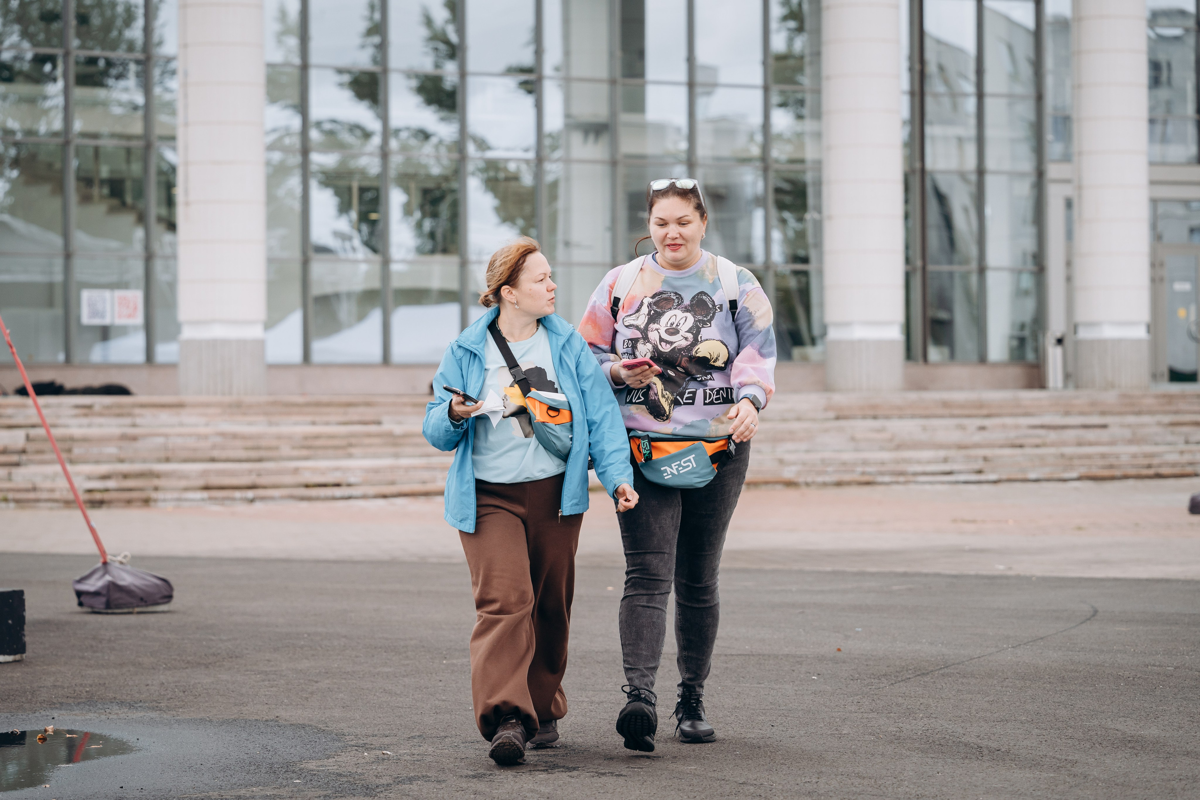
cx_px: 600
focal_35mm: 105
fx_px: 3500
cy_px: 400
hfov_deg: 19.5
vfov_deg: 13.0
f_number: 4
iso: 400
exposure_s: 1/800
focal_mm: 105
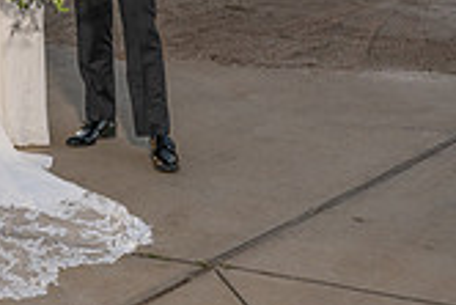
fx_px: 1141
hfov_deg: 20.9
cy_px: -159
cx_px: -111
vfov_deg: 14.2
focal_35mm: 90
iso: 320
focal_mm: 24
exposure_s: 1/160
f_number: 7.1
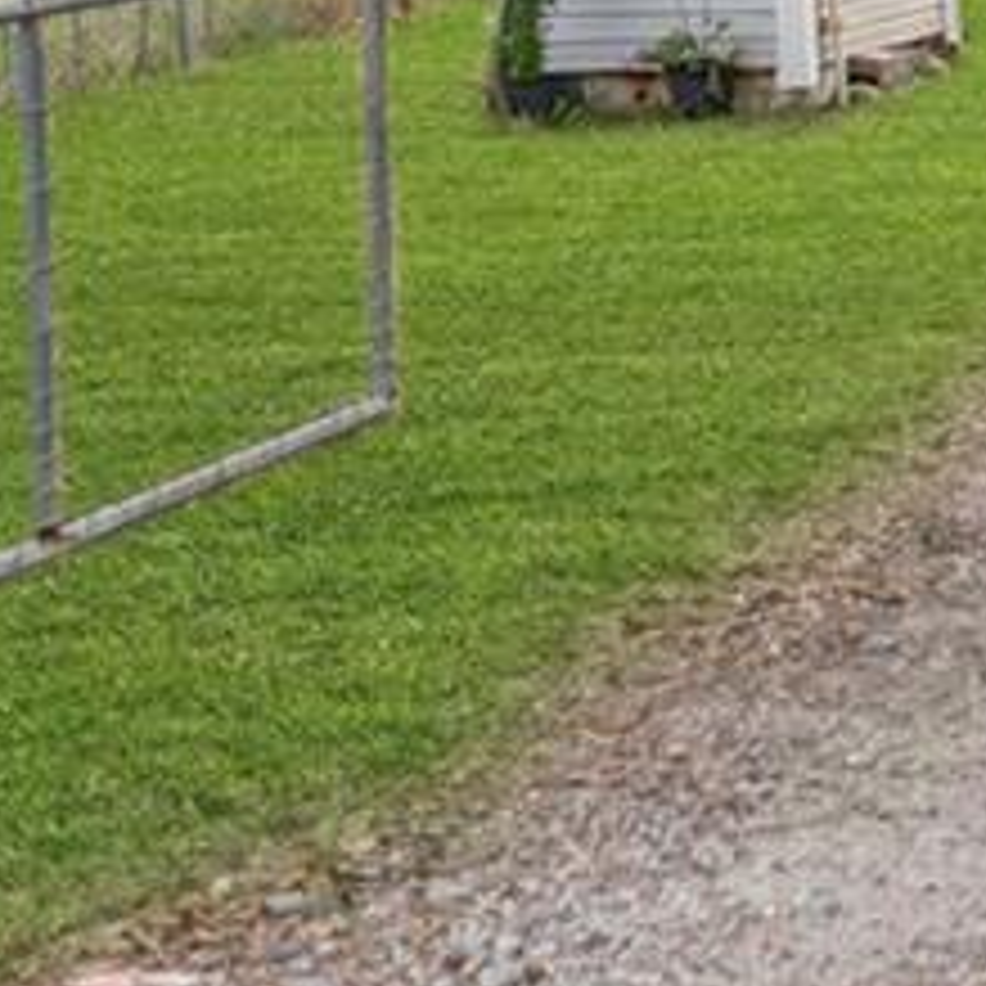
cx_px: 1850
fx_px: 3835
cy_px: -248
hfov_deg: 13.1
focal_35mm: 119
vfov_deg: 14.1
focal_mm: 20
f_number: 5.6
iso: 100
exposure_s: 1/125
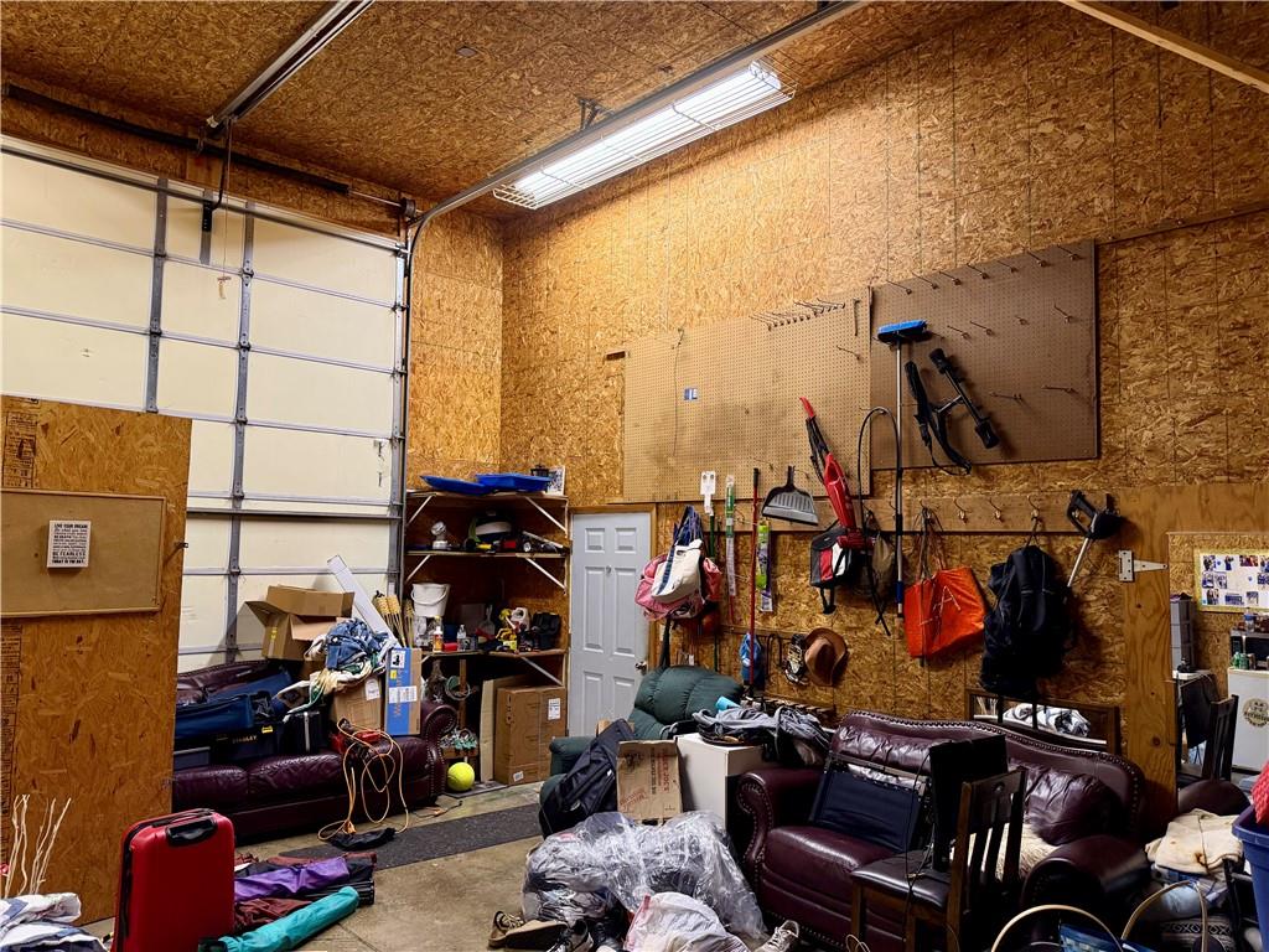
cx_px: 634
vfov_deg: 56.8
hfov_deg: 71.6
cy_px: 476
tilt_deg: +4.4
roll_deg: -0.8
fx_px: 880
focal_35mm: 24
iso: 320
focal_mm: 6.76
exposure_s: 1/60
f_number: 1.78
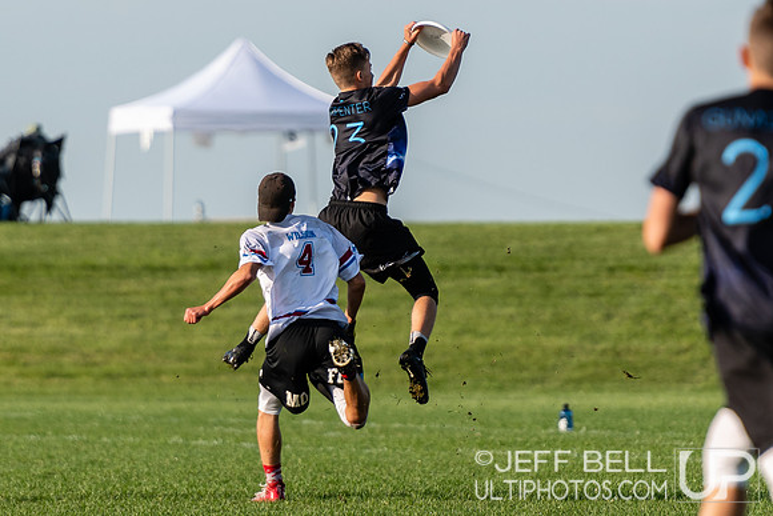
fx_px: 12760
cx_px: 369
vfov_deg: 2.3
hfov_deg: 3.5
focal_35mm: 594
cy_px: 198
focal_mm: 200
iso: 100
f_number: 2.8
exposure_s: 1/1250
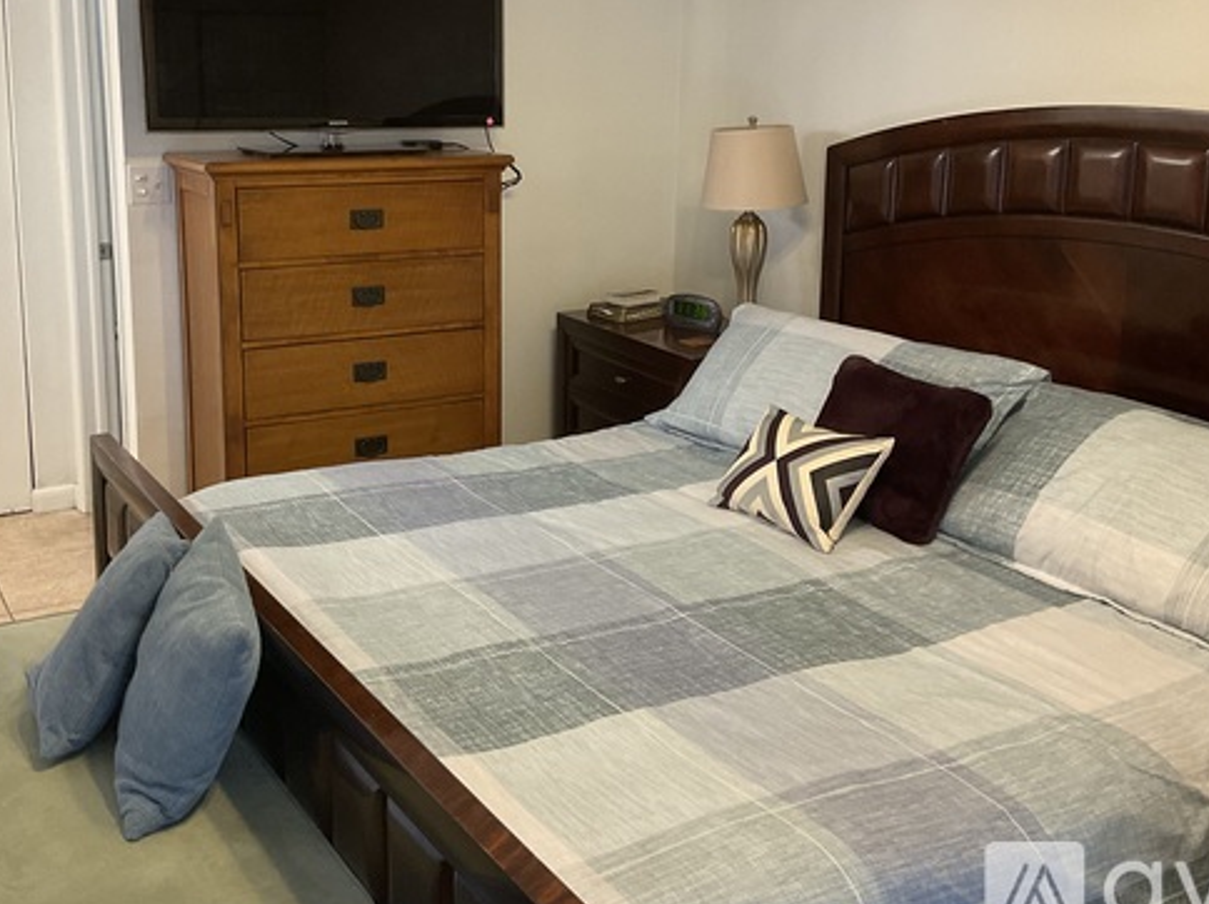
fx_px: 1396
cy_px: 317
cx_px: 556
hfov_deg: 46.8
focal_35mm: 40
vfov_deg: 35.6
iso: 100
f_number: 1.8
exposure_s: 1/60
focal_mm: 3
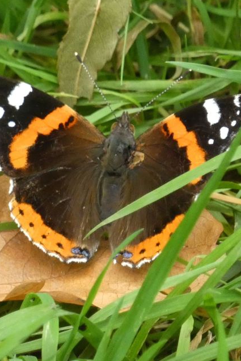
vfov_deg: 3.0
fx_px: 6985
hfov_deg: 2.0
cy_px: 180
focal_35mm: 696
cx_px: 103
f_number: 5.6
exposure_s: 1/100
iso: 1000
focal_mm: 89.5
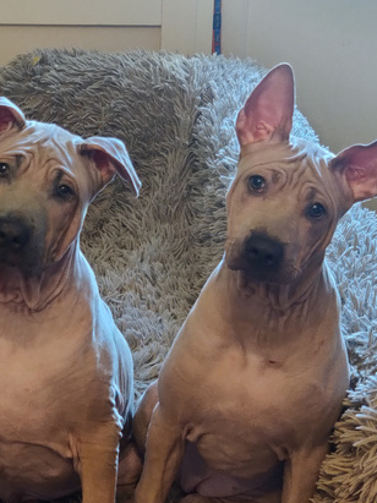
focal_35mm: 90
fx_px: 1308
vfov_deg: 21.8
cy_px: 269
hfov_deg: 16.4
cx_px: 172
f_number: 2.44
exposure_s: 1/20
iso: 1250
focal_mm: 6.95
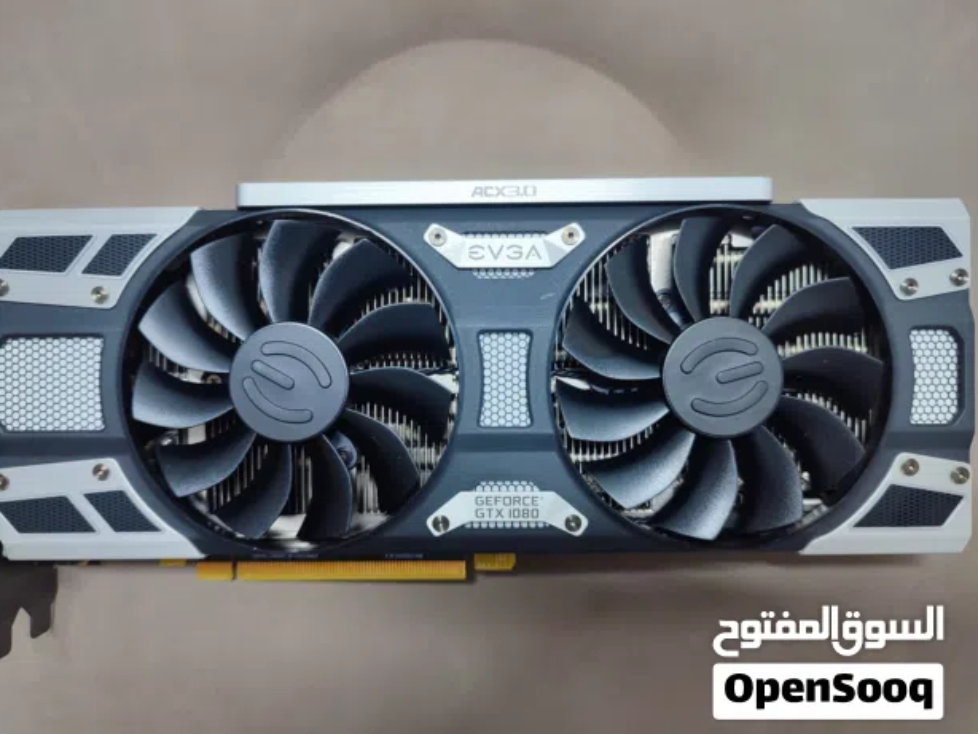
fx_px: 707
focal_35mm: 25
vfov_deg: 54.9
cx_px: 473
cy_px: 376
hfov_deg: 69.4
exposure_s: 1/30
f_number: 1.89
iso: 120
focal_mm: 5.89
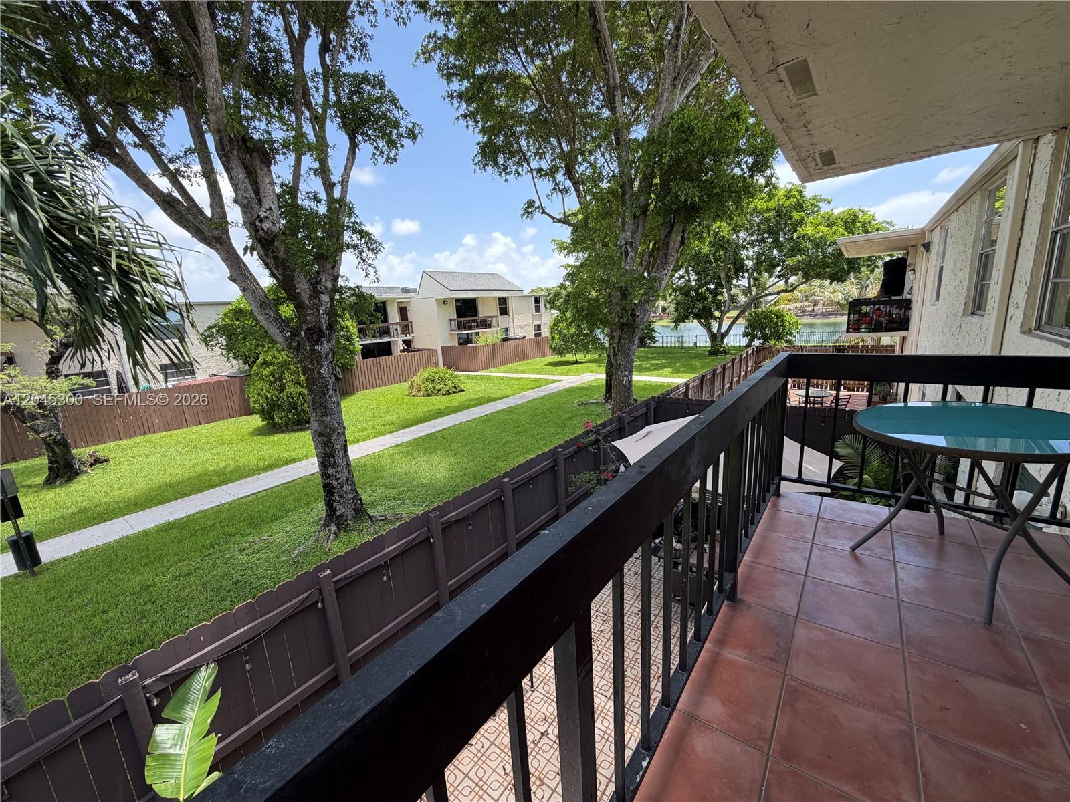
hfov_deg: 102.1
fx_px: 433
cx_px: 535
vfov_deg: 85.7
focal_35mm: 14
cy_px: 401
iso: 64
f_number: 2.2
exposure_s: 1/475
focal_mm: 2.22
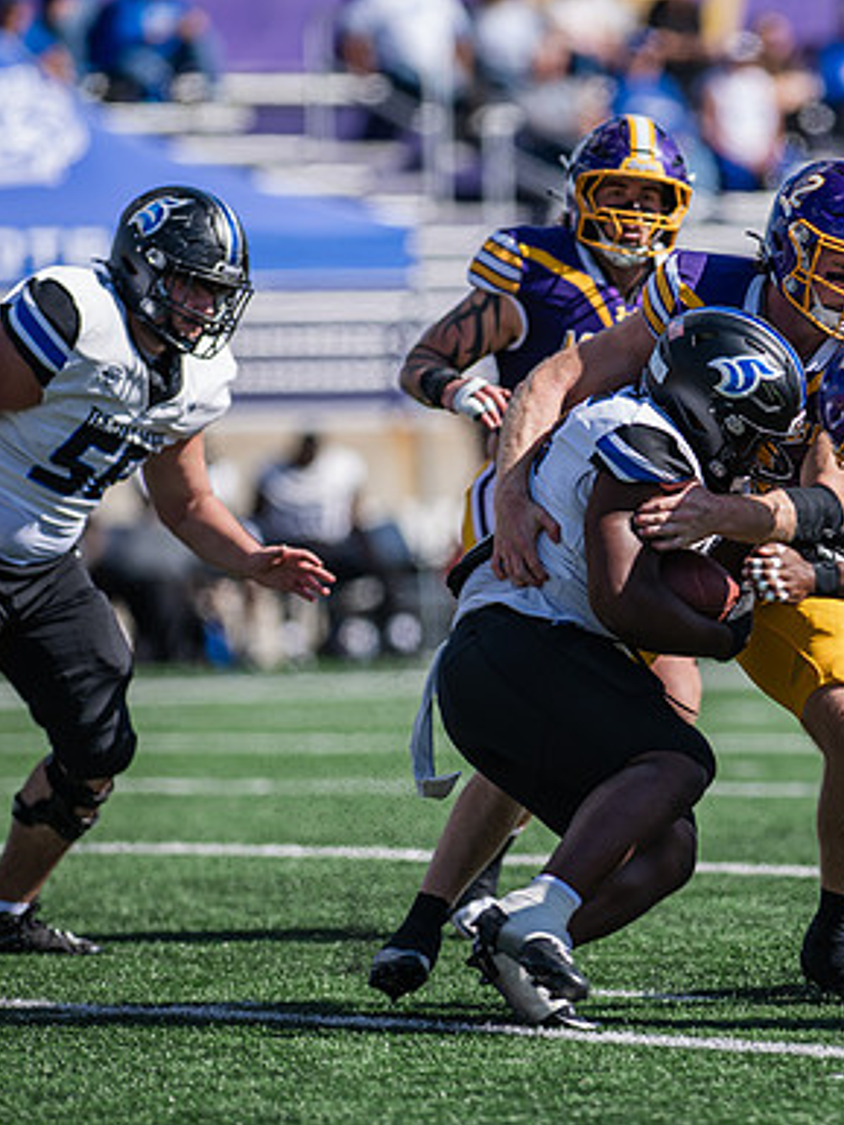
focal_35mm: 435
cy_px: 562
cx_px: 748
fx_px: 14134
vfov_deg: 4.6
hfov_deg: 3.4
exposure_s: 1/1250
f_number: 3.2
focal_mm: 300
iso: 100
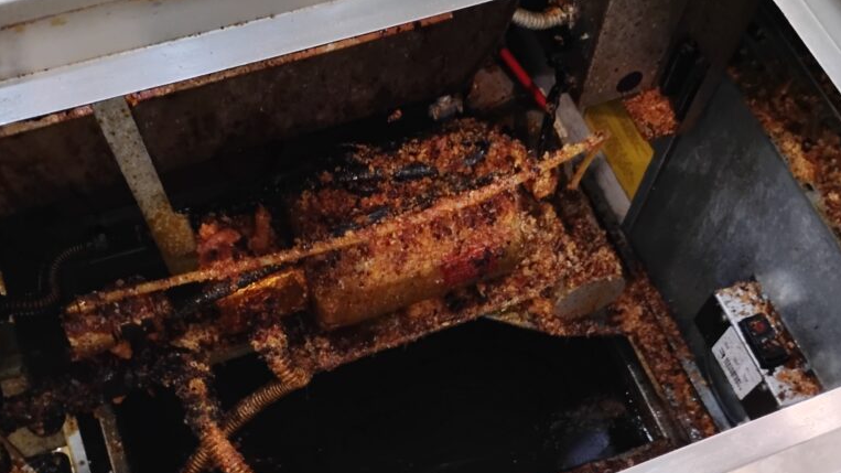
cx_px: 424
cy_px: 366
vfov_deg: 28.5
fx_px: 914
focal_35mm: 41
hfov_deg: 49.4
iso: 1609
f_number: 1.8
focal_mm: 4.26
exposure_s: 1/30
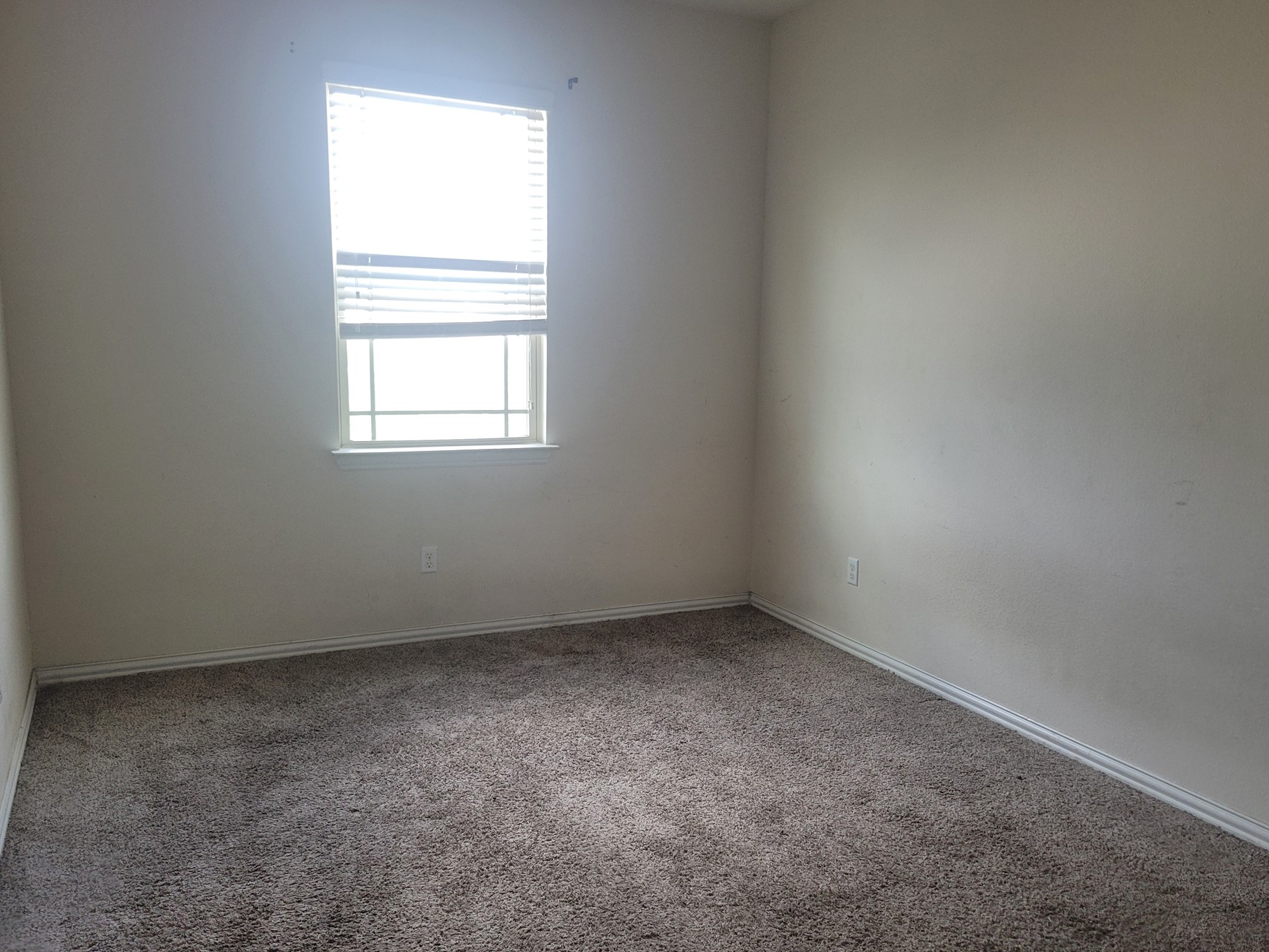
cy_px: 501
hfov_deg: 61.6
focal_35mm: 29
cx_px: 688
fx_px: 1063
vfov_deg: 48.2
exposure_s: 1/120
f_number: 1.8
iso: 250
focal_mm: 5.4
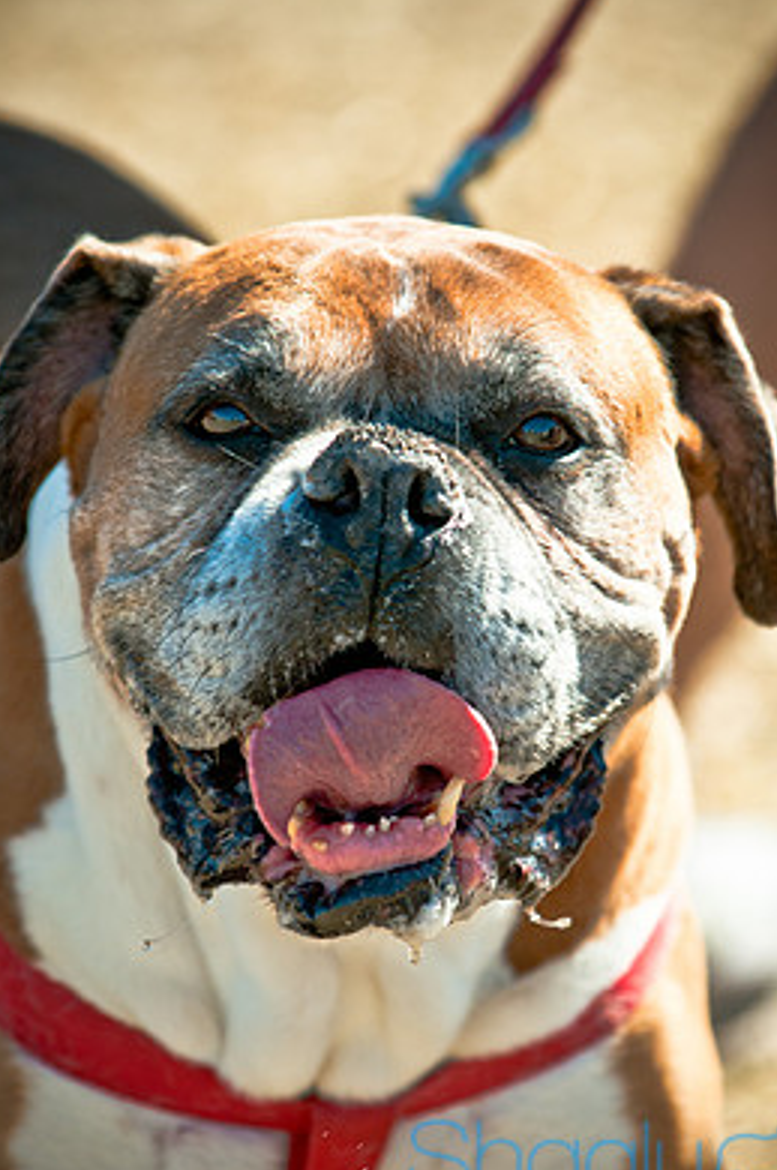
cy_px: 633
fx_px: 11231
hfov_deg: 4.0
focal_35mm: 346
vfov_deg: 6.0
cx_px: 434
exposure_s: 1/800
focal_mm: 200
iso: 200
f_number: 5
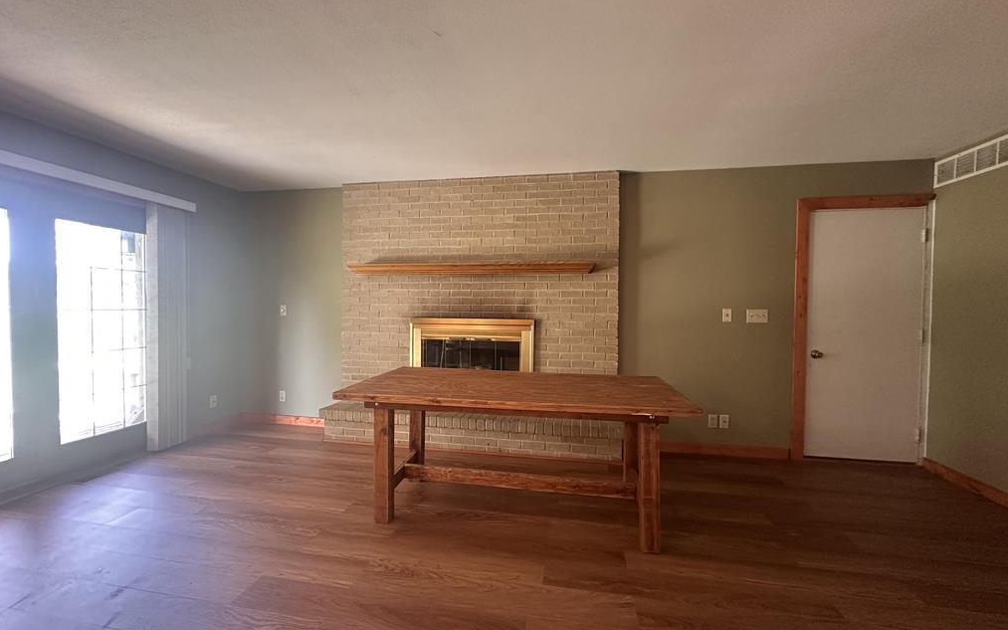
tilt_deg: -0.4
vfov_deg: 74.8
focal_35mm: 15
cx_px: 501
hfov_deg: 101.5
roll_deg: -0.5
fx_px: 412
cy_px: 314
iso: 400
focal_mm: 2.22
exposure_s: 1/60
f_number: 2.2
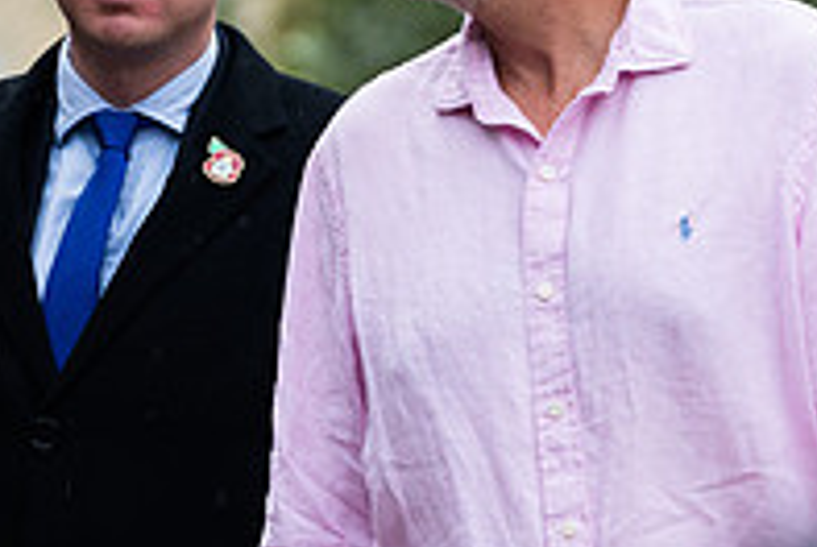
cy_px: 23
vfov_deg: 2.1
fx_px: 15023
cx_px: -46
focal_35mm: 661
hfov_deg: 3.1
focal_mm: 150
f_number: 4
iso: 250
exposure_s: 1/500
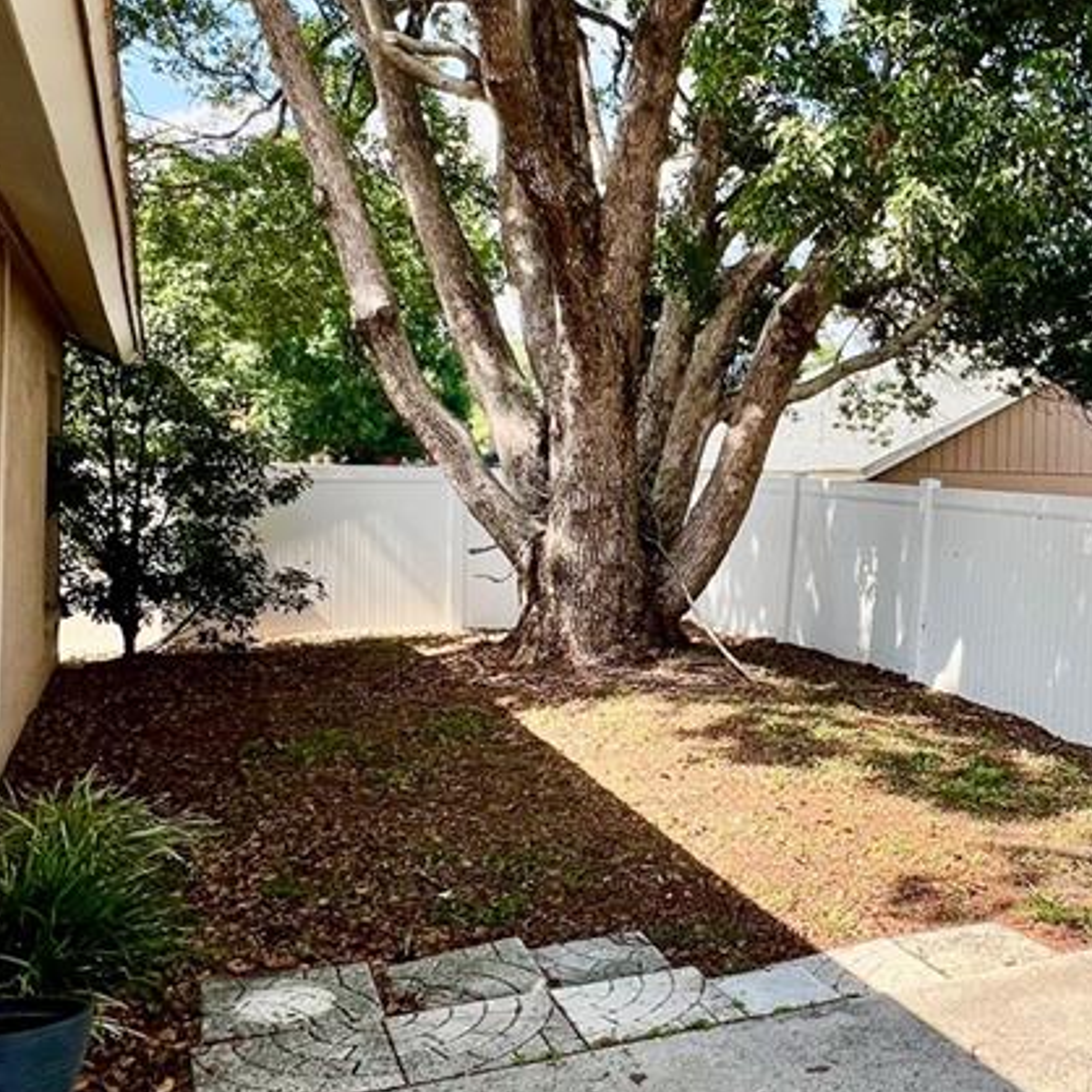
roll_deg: -1.3
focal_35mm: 33
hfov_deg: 45.8
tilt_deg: -0.5
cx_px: 946
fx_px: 1178
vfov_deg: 49.7
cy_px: 499
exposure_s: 1/392
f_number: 1.8
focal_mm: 1.57
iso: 32
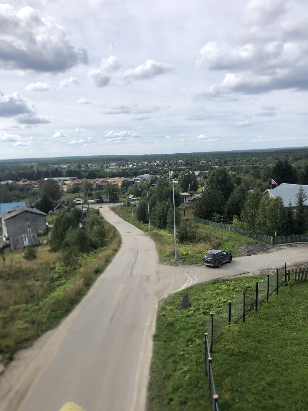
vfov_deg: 63.4
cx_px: 154
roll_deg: +2.0
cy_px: 206
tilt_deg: -6.3
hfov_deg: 49.7
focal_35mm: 28
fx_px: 332
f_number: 1.8
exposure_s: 1/2667
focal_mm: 3.99
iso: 25
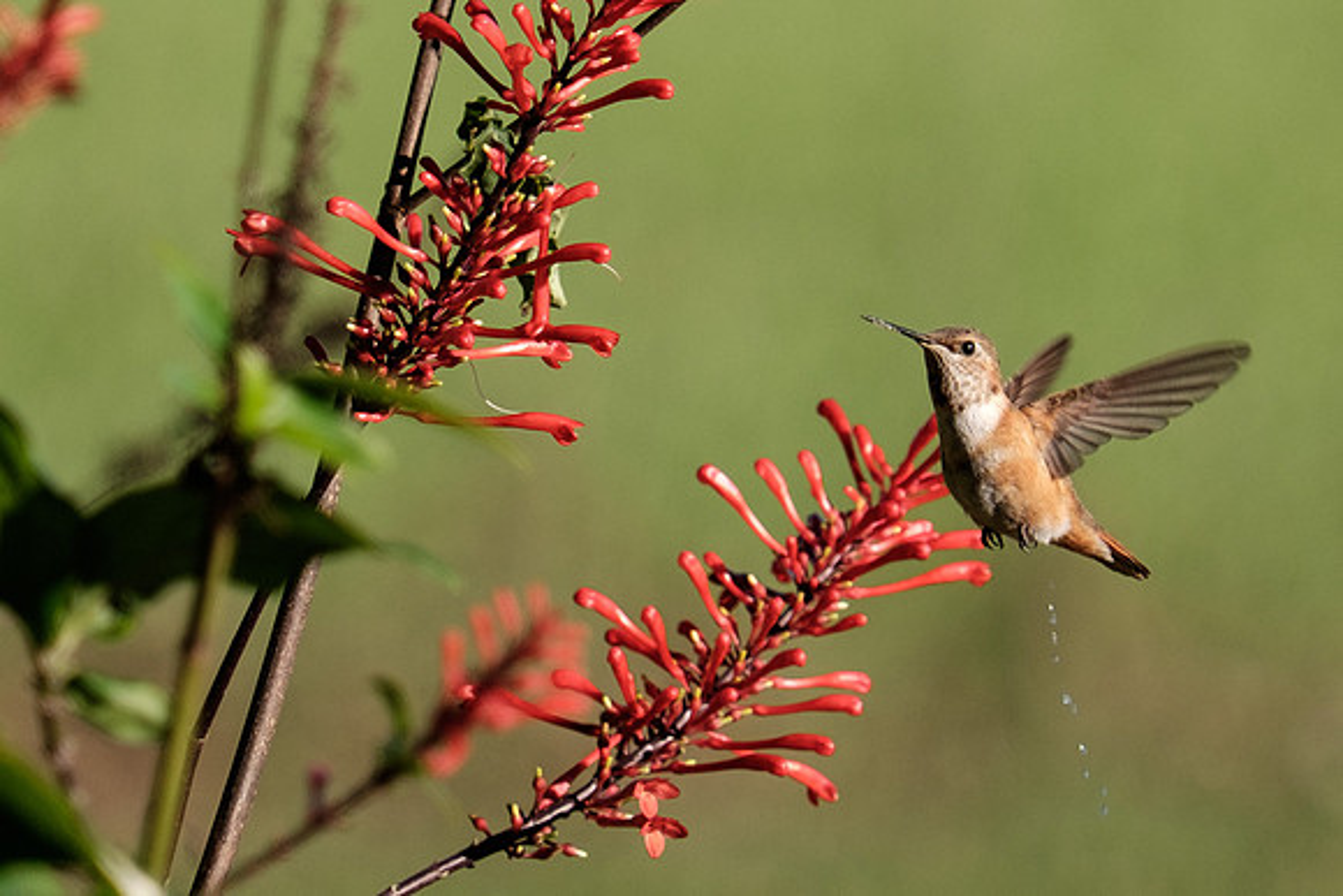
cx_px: 505
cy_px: 239
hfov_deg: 3.1
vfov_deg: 2.1
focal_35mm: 669
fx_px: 24951
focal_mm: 200
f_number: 4.8
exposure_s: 1/1600
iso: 200
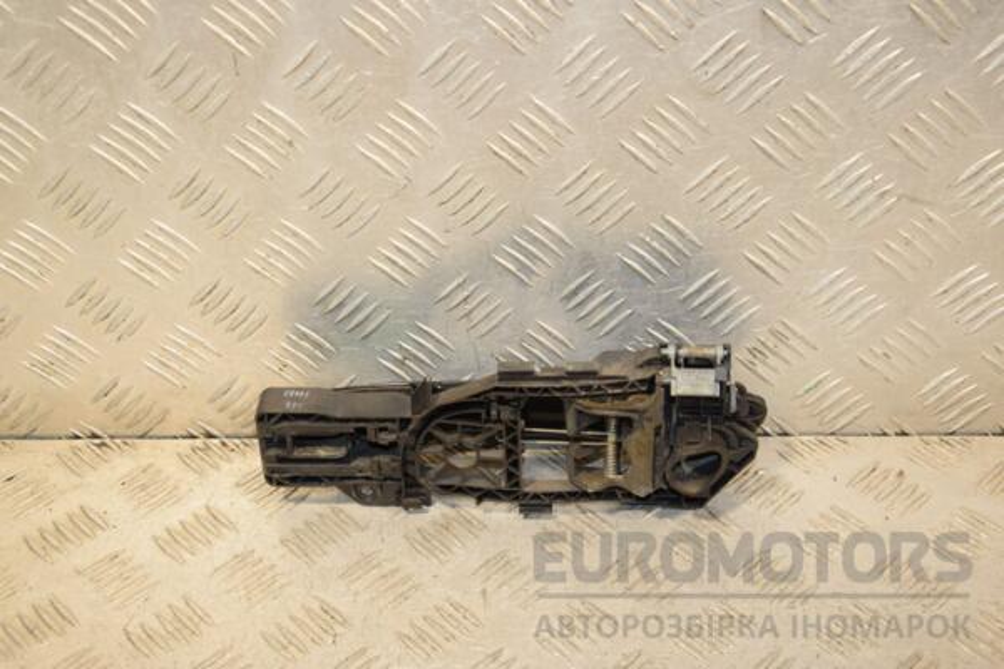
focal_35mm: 57
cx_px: 502
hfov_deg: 35.1
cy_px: 334
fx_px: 1590
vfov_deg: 23.8
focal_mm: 38
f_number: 6.3
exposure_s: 1/200
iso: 800
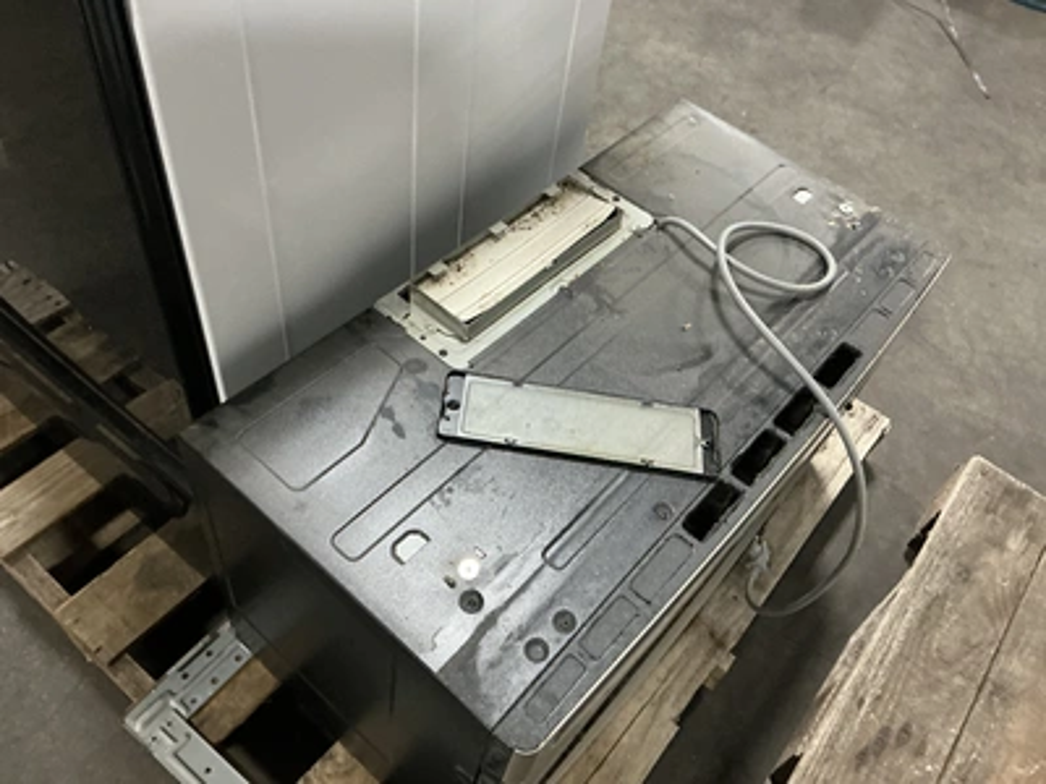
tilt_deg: -49.8
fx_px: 846
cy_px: 392
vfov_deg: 49.7
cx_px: 523
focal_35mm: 28
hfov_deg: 63.4
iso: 320
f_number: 1.8
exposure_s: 1/30
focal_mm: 3
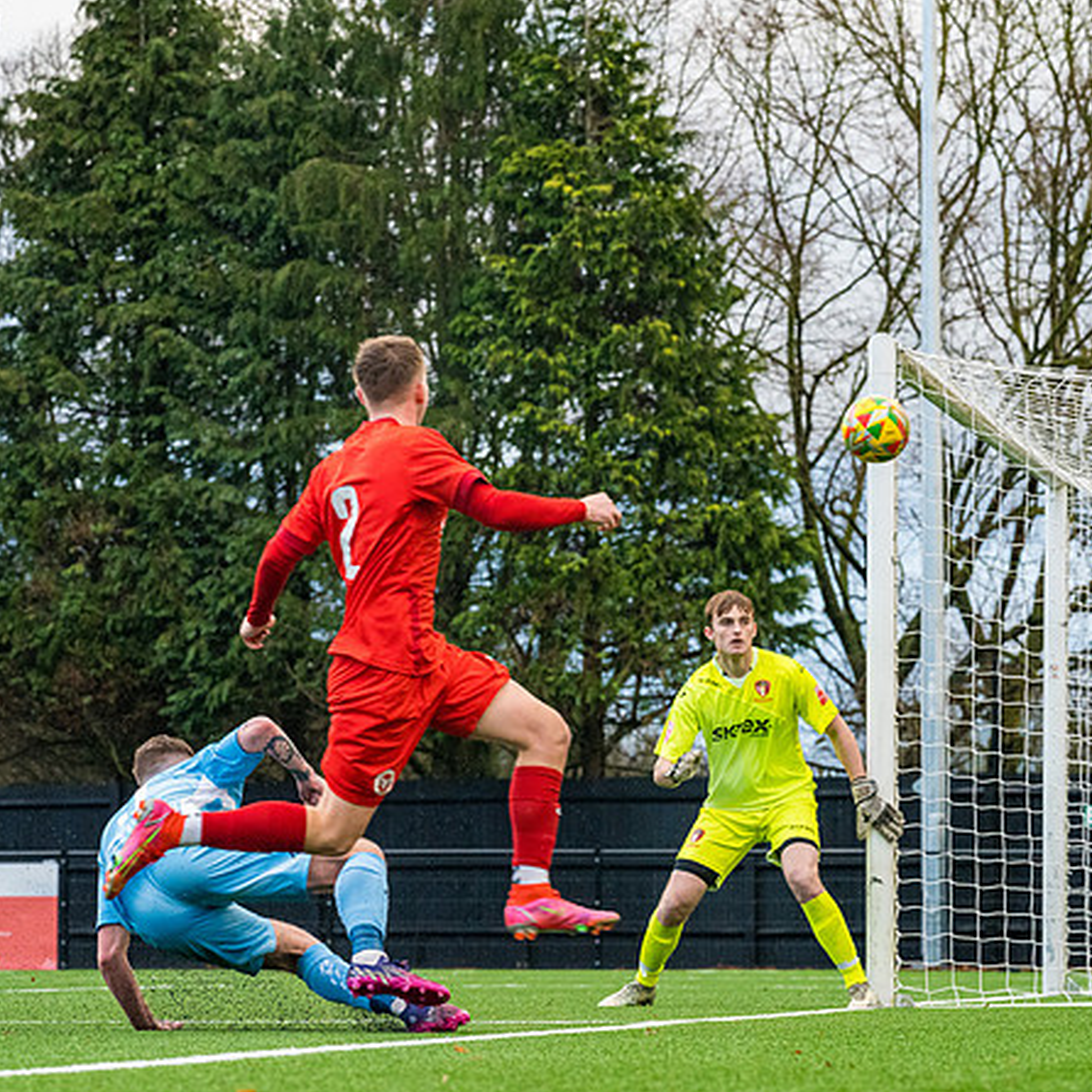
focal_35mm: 199
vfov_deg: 8.8
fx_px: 7102
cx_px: 608
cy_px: 613
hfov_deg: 8.8
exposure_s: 1/640
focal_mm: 135
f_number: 6.3
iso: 4000
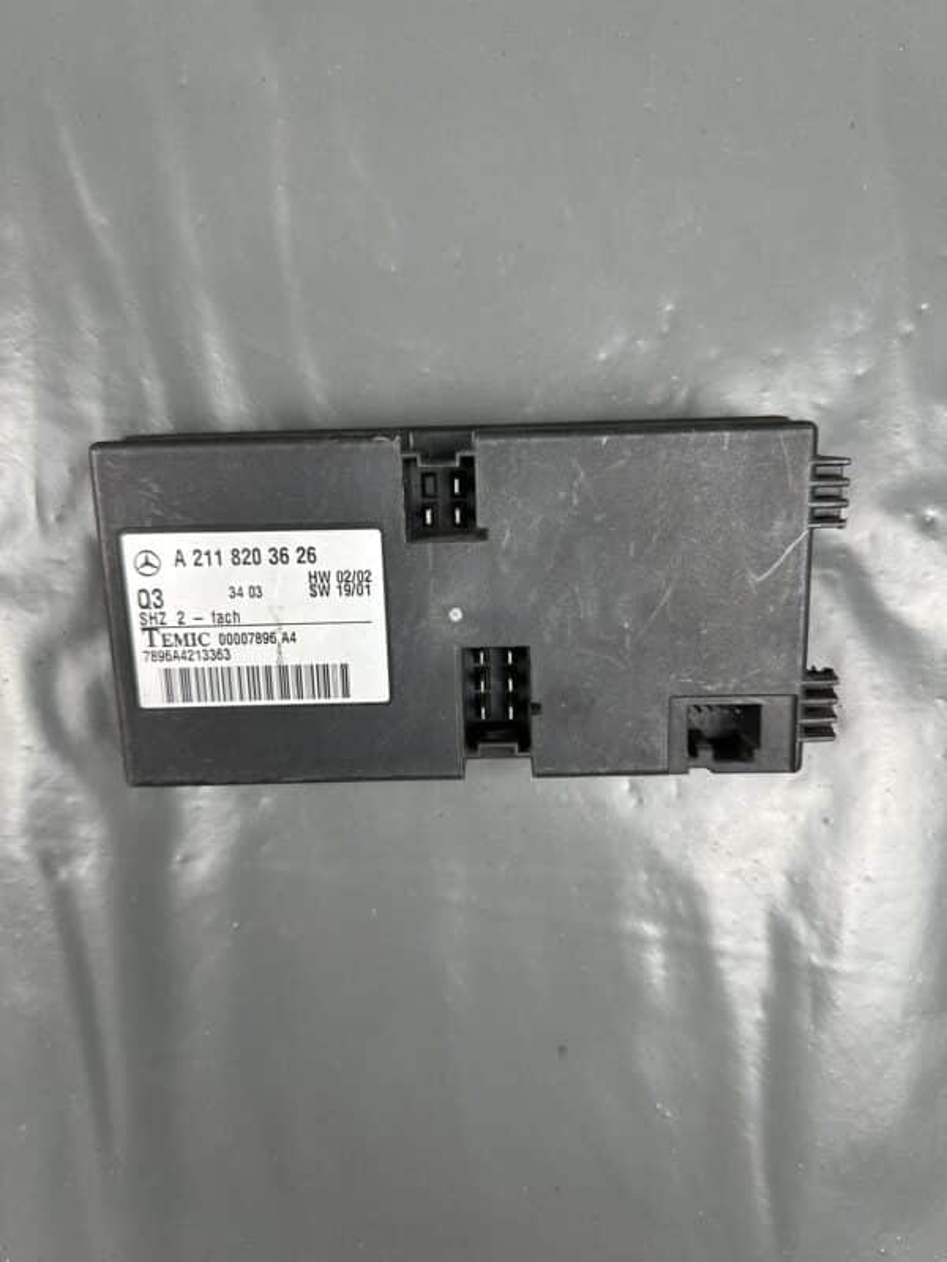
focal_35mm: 24
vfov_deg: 71.6
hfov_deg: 56.8
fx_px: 875
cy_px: 631
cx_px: 474
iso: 160
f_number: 1.78
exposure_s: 1/100
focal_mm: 6.86
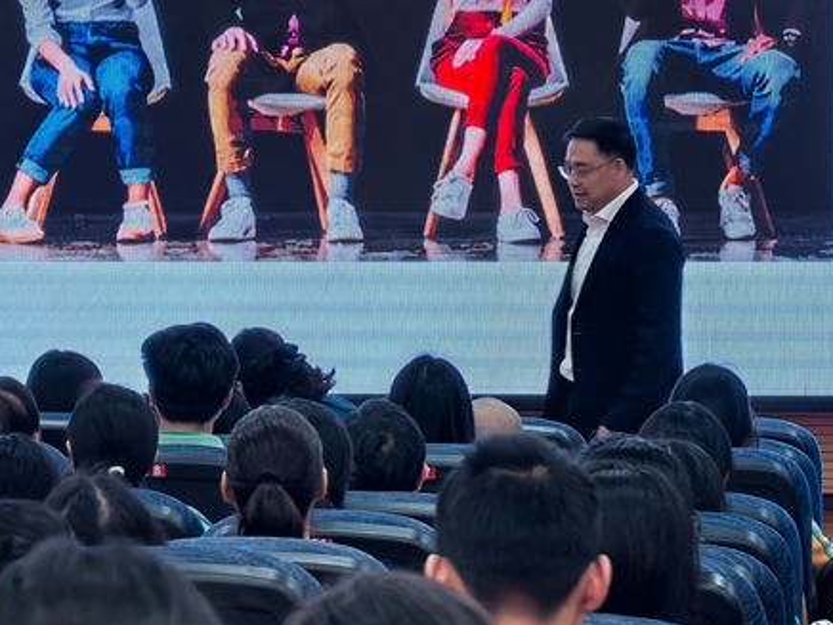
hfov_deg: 10.5
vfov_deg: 7.8
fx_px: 4548
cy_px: 115
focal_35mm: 189
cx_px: 352
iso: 50
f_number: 2.1
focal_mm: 15
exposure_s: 1/100
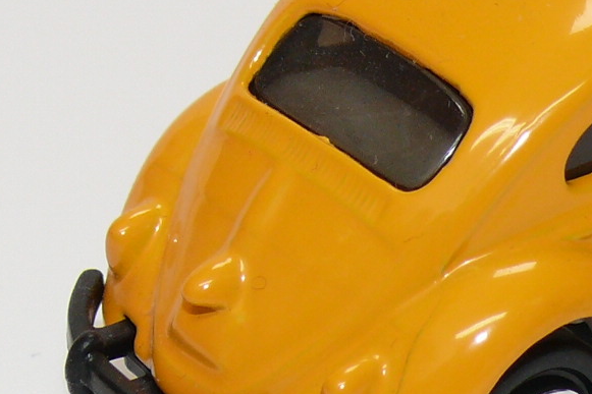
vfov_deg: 5.0
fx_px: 4471
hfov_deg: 7.5
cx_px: 656
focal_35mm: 272
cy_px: 145
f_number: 4
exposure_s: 1/30
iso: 100
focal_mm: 12.9
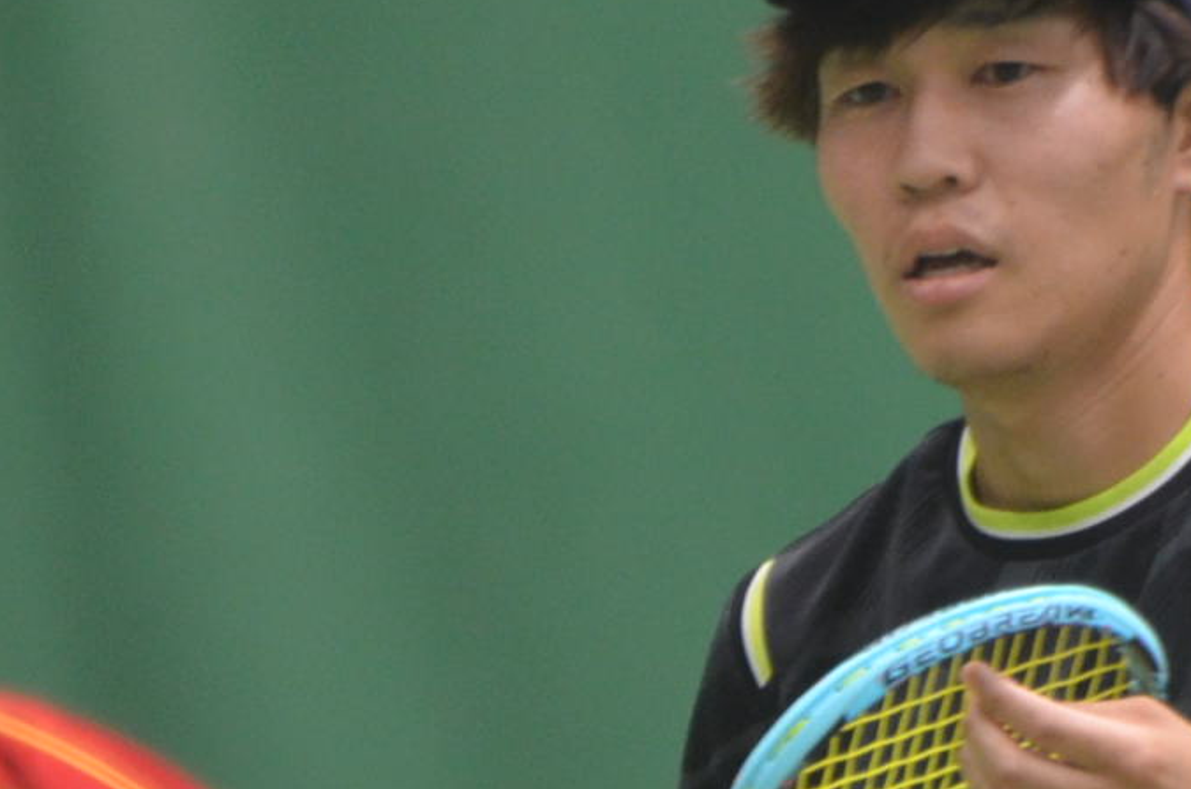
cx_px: 872
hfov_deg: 1.3
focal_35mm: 1643
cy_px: 879
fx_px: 54240
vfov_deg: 0.8
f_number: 5.6
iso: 1100
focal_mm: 300
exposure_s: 1/100
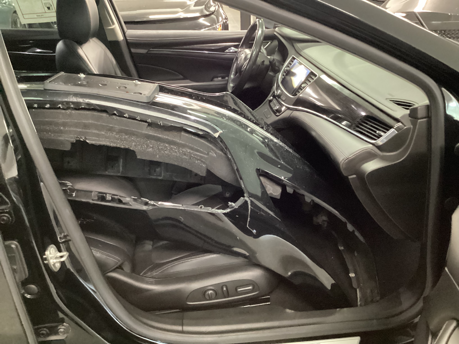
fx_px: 411
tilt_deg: -29.5
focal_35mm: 31
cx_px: 230
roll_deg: +0.8
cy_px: 172
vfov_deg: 45.4
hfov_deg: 58.4
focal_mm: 3.3
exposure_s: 1/24
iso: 800
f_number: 2.4
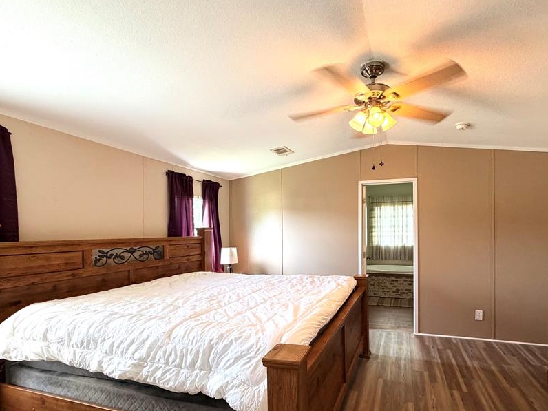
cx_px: 322
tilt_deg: -0.2
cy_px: 234
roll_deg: +0.8
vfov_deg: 71.2
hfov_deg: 86.9
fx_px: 285
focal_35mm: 18
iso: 200
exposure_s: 1/60
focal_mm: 2.22
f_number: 2.2
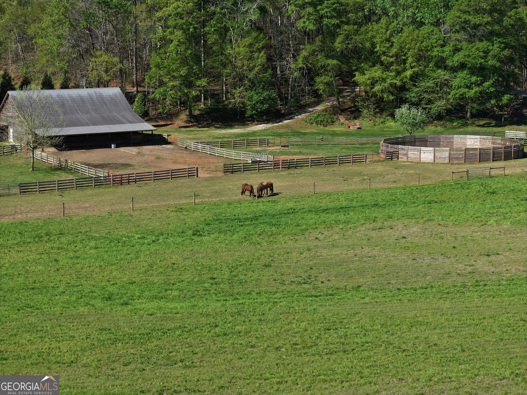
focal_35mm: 70
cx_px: 264
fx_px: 1066
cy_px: 198
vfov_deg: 21.0
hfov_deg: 27.8
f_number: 2.8
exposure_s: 1/1000
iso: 100
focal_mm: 19.35
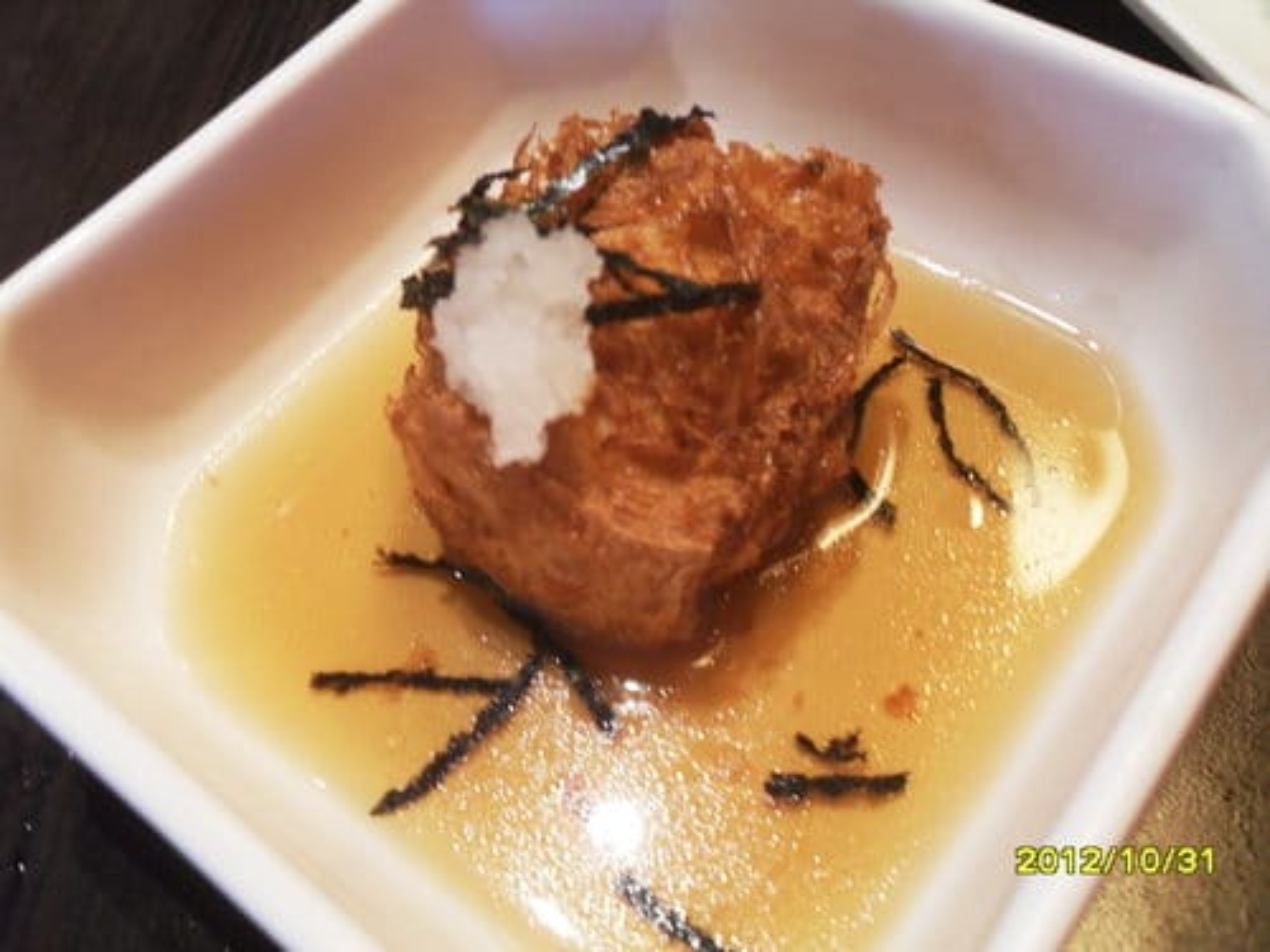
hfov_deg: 52.6
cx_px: 635
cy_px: 476
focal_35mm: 35
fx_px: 1284
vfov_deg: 40.7
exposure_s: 1/10
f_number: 2.8
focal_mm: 6.2
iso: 200
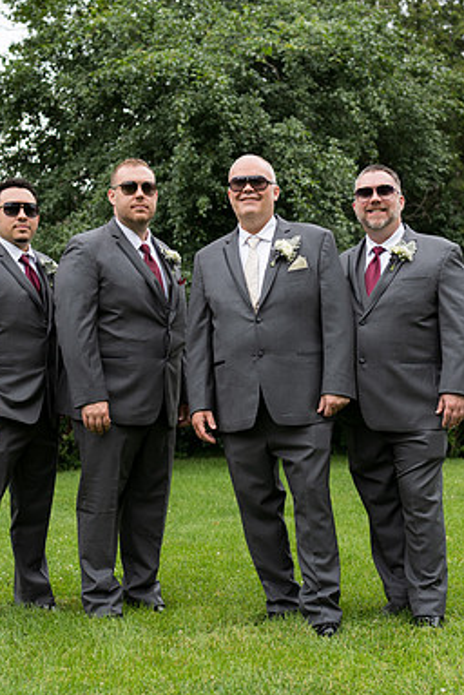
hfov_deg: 20.0
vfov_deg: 29.7
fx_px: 1315
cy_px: 348
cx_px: 252
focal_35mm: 68
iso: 110
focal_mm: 45
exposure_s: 1/500
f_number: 2.8
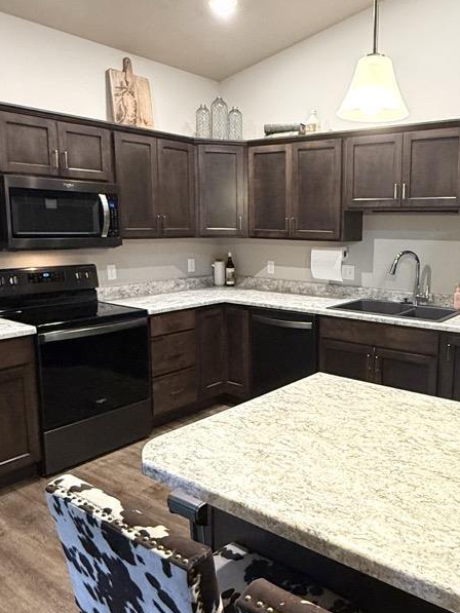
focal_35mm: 30
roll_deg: -1.0
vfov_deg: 60.0
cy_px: 311
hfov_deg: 46.0
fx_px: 531
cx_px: 310
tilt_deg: -8.8
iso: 400
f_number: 2.2
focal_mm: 2.22
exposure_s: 1/60
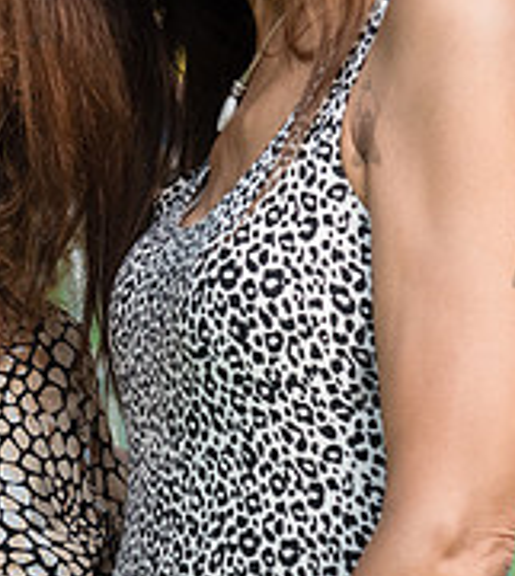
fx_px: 2910
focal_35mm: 163
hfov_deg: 10.0
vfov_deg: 11.3
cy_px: 302
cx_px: -25
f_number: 4.5
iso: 500
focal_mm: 45
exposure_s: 1/640
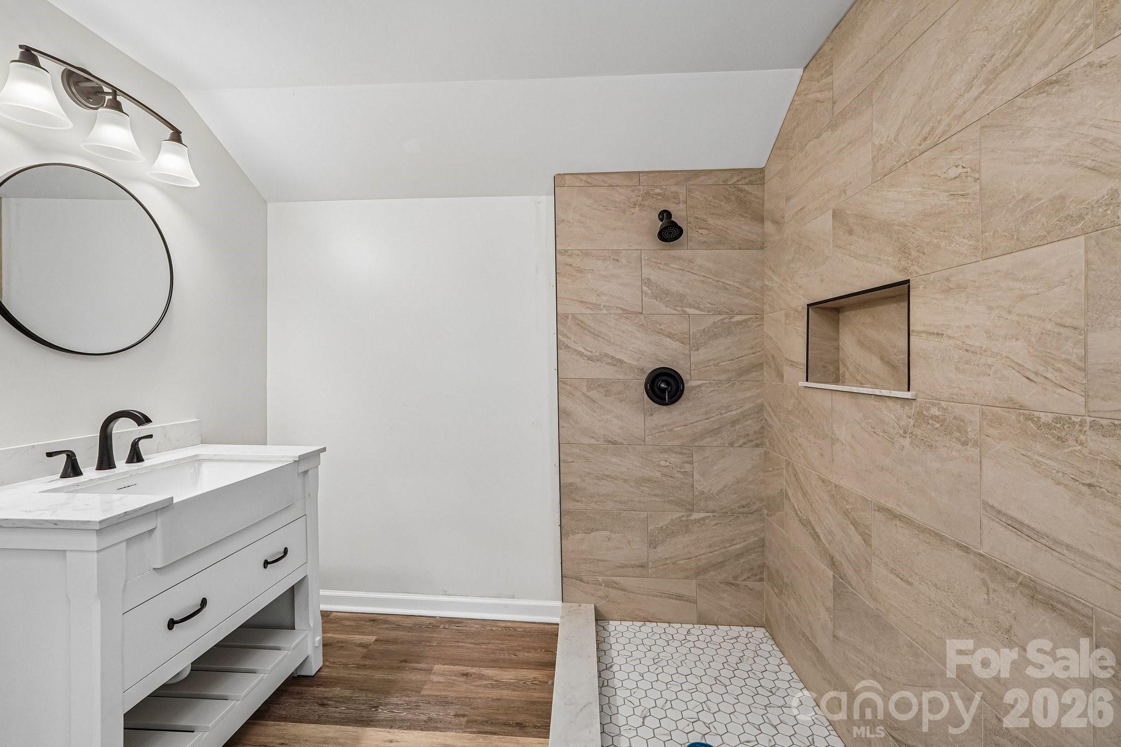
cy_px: 374
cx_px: 560
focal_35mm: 15
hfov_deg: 100.4
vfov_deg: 77.3
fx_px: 467
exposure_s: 1/20
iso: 400
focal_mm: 10
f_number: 8
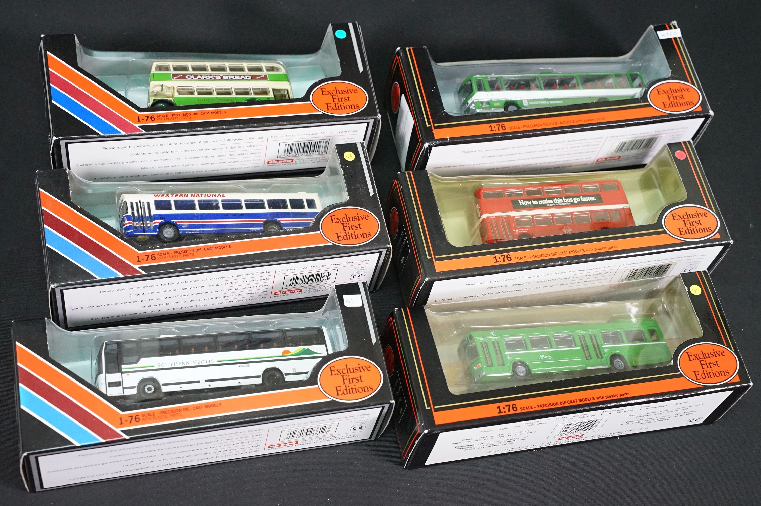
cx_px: 380
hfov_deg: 35.1
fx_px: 1204
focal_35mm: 57
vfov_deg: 23.7
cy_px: 253
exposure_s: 1/160
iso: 6400
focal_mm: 57
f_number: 8
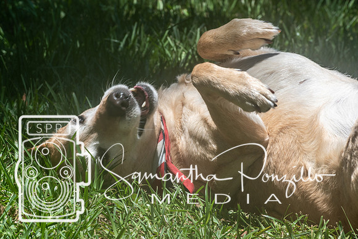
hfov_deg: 7.3
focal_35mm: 282
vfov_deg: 4.9
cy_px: 140
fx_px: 2806
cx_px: 148
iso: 100
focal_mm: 160
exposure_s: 1/200
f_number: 14
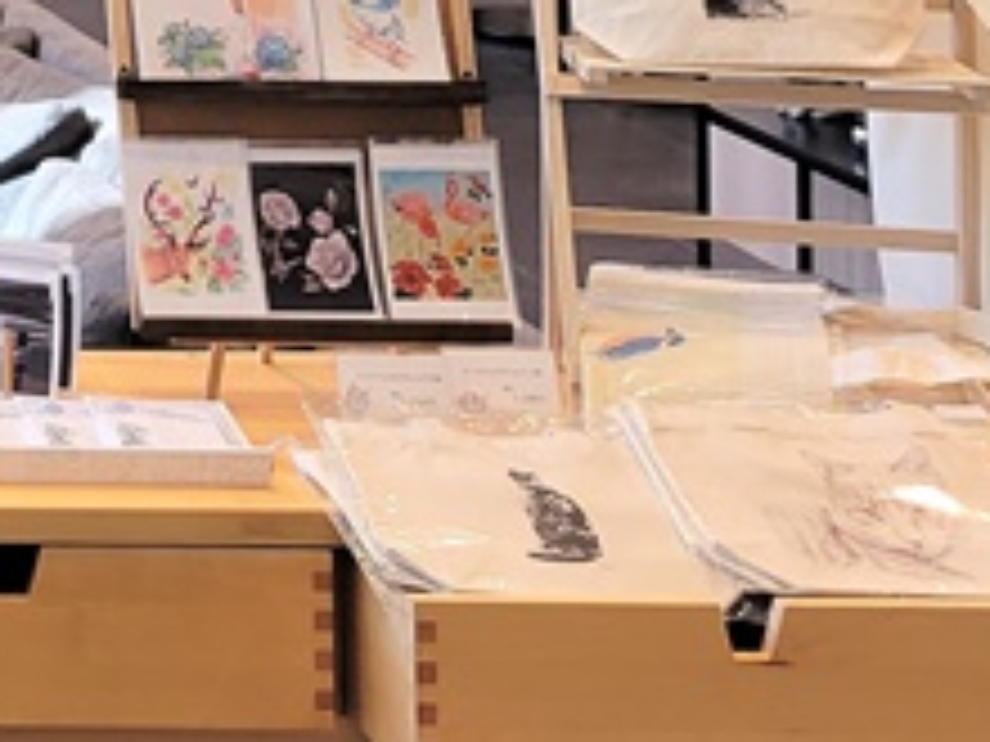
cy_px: -639
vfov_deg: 11.5
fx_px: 3375
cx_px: -950
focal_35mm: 118
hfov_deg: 14.2
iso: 64
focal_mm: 5.4
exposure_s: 1/120
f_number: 1.8
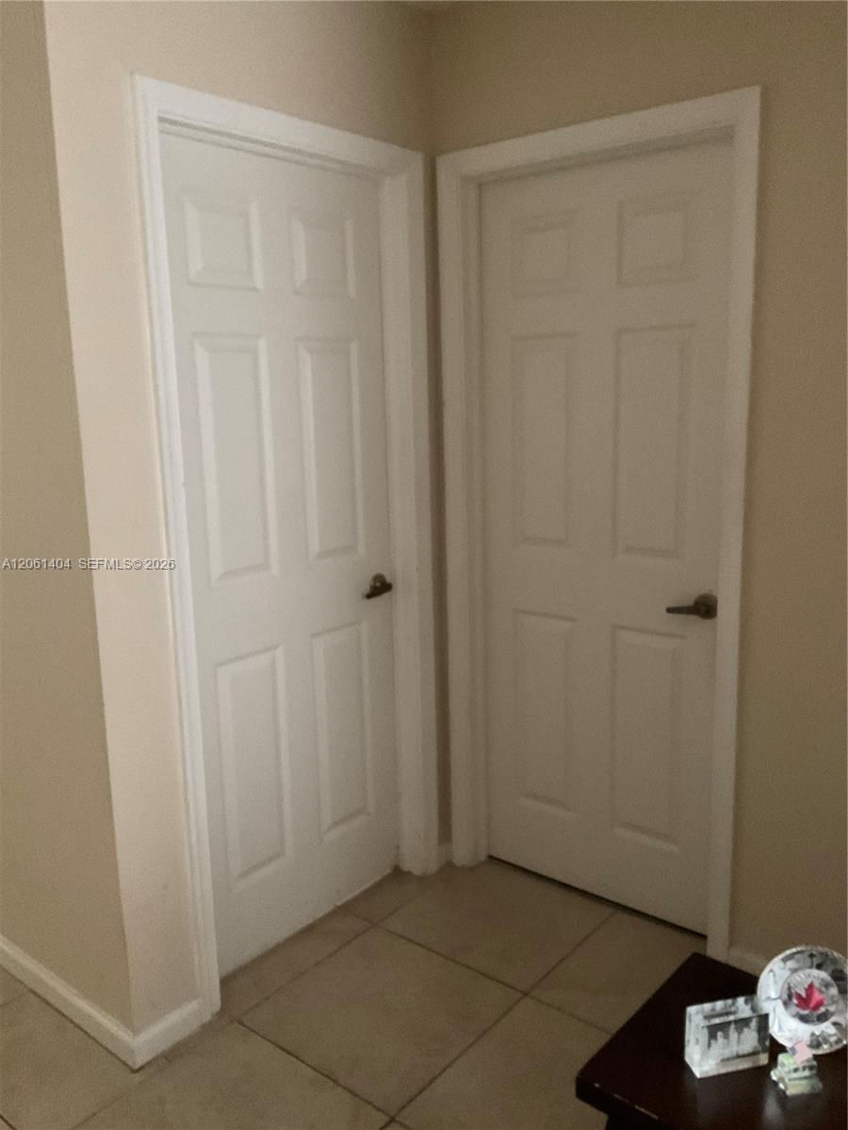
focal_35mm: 29
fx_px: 947
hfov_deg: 48.2
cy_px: 565
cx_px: 424
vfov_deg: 61.7
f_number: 1.8
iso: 500
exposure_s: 1/30
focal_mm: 3
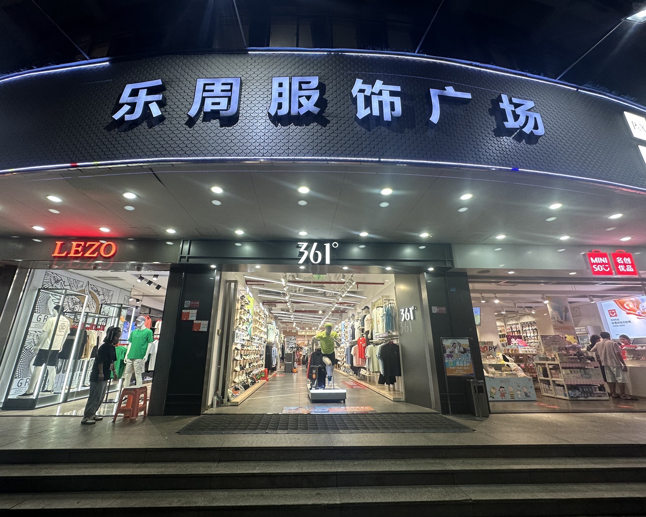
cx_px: 314
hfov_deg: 96.8
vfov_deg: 84.0
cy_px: 260
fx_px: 287
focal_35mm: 15
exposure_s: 1/100
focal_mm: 2.22
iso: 100
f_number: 2.2
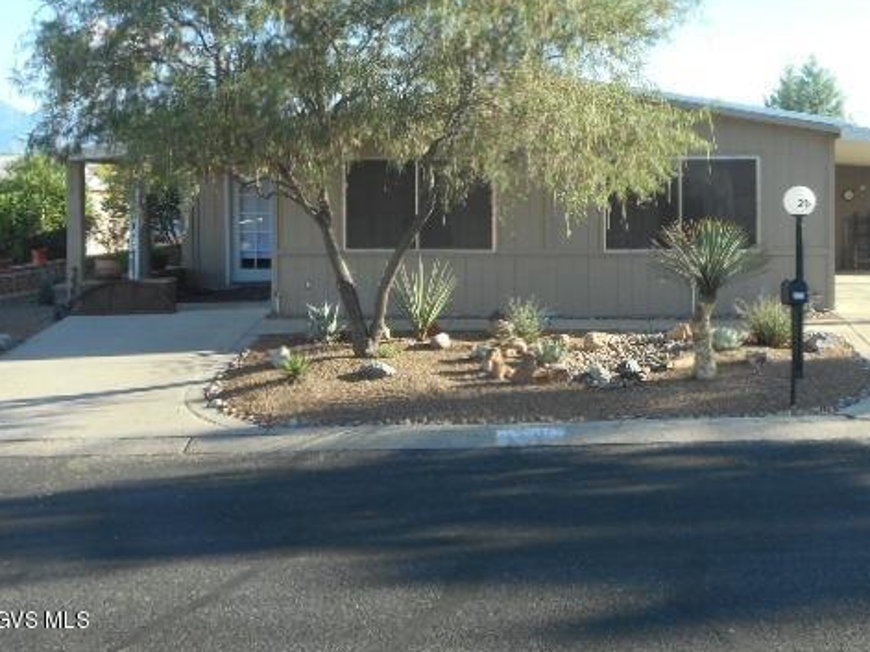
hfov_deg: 36.1
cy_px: 214
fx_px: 1332
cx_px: 499
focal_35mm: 53
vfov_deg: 27.3
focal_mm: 6.9
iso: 80
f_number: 4.5
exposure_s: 1/125
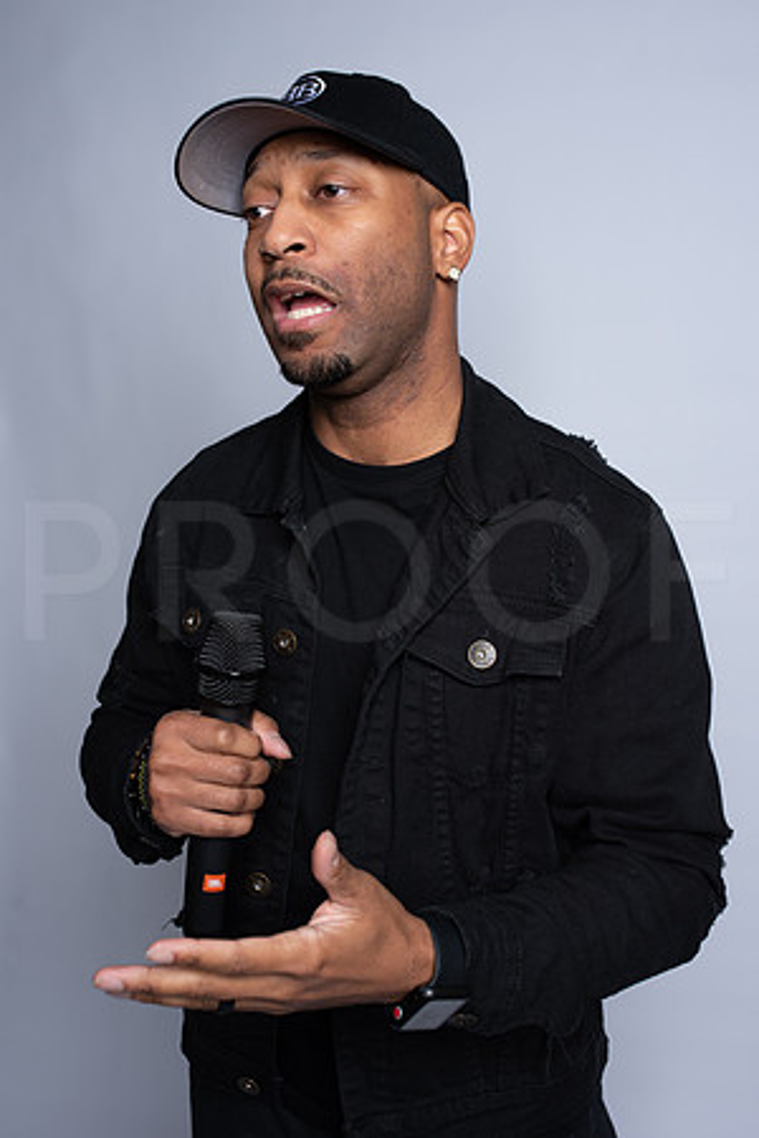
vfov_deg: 54.4
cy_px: 569
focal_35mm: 35
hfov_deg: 37.9
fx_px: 1107
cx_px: 380
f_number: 6.3
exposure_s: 1/200
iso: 250
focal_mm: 35
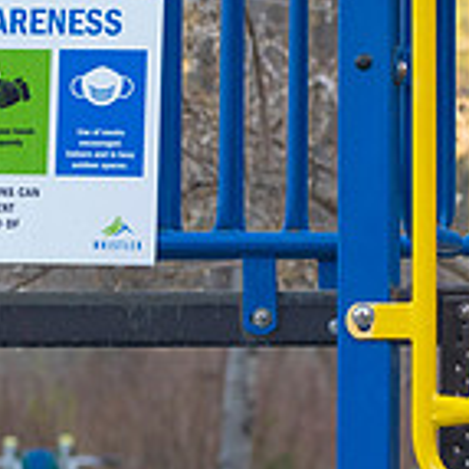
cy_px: -15
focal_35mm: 396
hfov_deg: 4.4
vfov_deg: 4.4
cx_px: 813
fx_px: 6070
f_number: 5.6
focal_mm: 112
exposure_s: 1/250
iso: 800
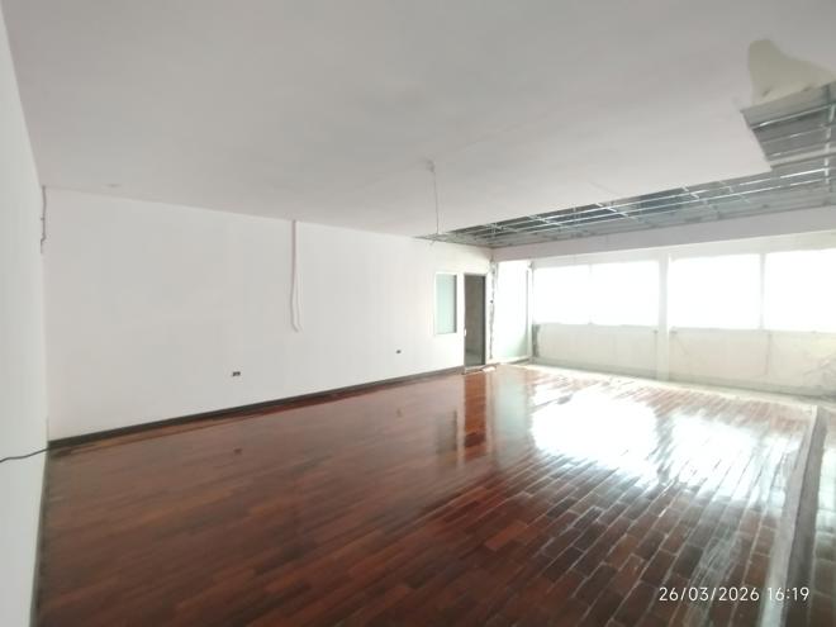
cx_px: 418
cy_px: 314
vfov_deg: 81.7
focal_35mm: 15
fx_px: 362
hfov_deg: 98.2
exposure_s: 1/20
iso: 250
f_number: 2.2
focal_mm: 1.65
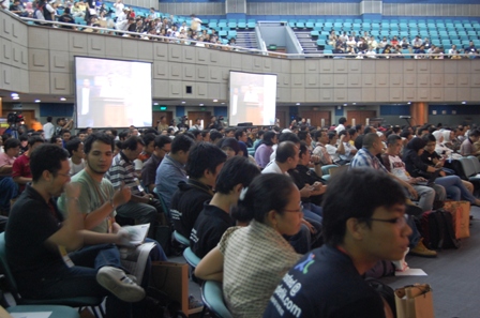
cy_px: 159
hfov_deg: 49.6
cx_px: 240
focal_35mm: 39
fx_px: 519
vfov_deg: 34.1
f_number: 4.2
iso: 800
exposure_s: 1/4
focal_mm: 26
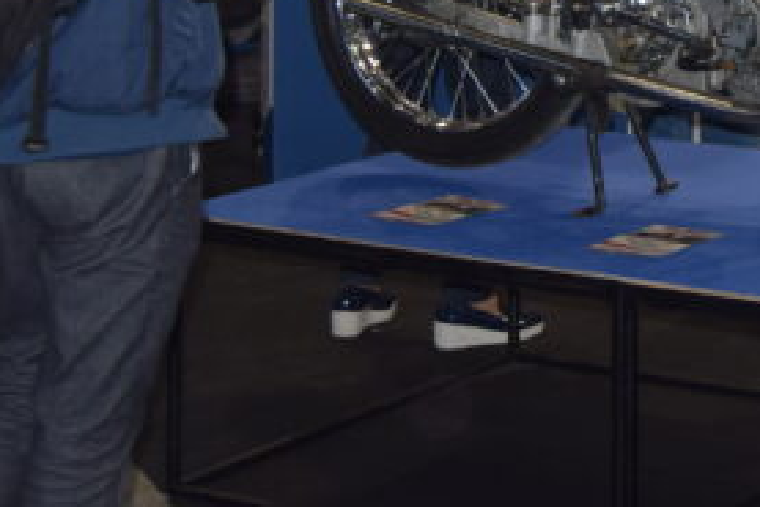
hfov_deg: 16.2
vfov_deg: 11.6
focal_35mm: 111
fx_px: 2344
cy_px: -355
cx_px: 1262
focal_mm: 20
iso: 280
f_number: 5.6
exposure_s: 1/125
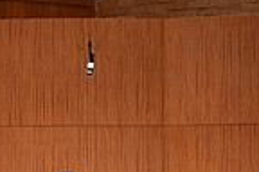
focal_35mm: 282
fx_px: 2029
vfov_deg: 4.9
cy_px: 219
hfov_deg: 7.3
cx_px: -45
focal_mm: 70
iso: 2000
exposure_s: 1/125
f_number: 4
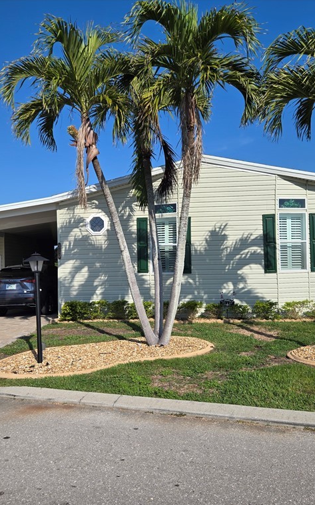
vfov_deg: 58.1
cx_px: 154
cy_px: 255
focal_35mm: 33
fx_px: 453
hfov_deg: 38.3
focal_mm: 5.4
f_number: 1.8
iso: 25
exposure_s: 1/2866
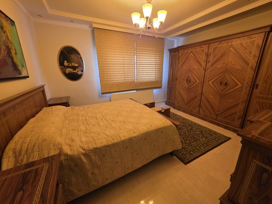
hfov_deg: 106.2
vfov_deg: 89.9
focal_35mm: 13
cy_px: 102
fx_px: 102
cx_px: 136
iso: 250
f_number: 1.9
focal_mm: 2.2
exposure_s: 1/50
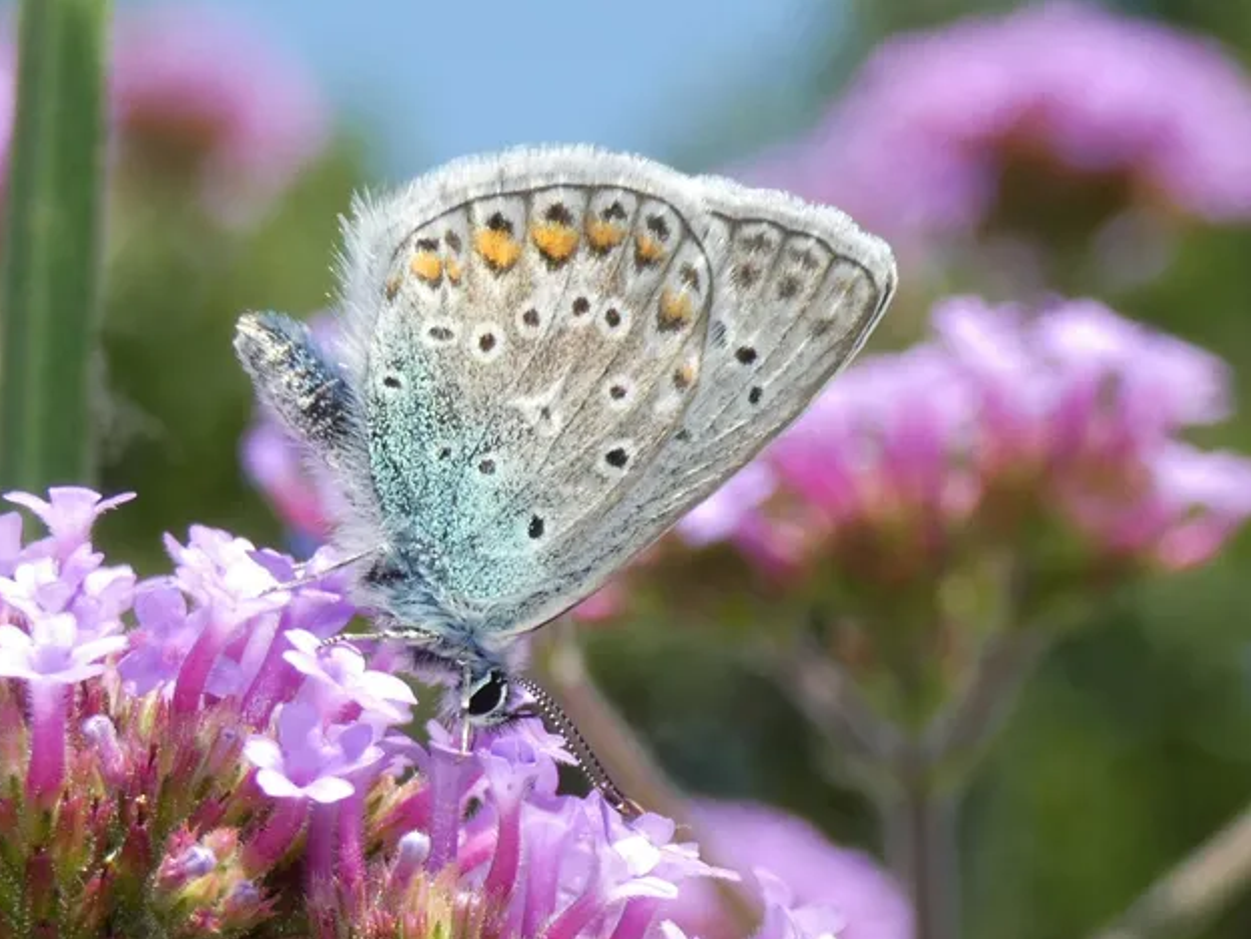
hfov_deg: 16.7
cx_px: 611
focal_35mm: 118
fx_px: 4264
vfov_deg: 12.6
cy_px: 478
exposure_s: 1/200
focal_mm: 20.5
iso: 80
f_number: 5
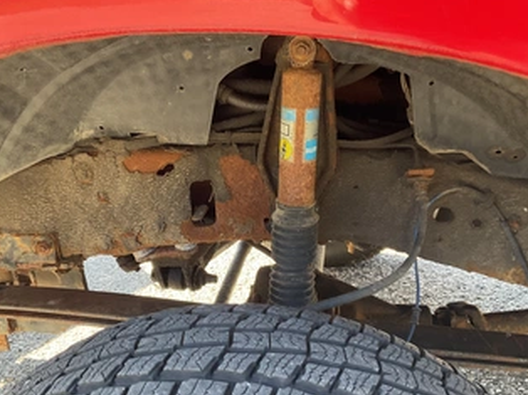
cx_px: 249
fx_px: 564
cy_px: 230
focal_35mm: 37
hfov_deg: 50.1
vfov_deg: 38.5
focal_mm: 3
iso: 64
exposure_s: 1/98
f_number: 1.8
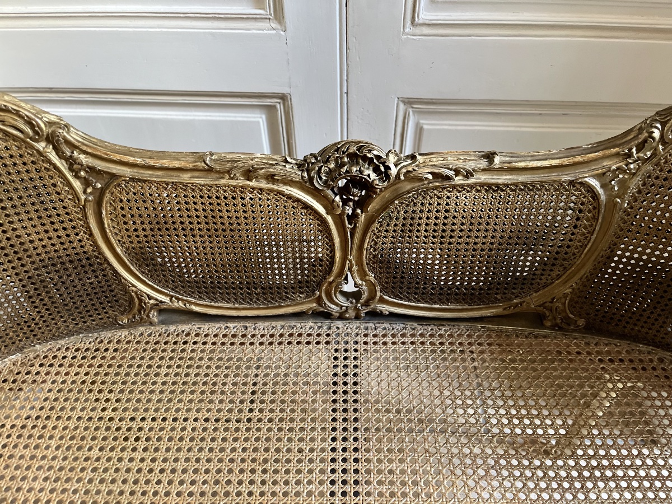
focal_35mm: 26
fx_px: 505
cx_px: 336
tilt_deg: -45.9
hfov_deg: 67.3
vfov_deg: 53.1
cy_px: 252
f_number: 1.6
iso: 400
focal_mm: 5.1
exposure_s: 1/33
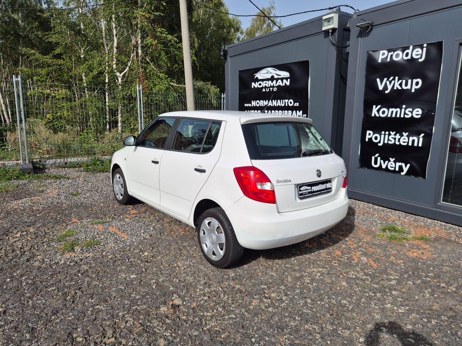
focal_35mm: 23
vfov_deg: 58.9
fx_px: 307
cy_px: 173
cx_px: 231
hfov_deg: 73.9
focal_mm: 5.4
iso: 25
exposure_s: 1/2376
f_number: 1.8
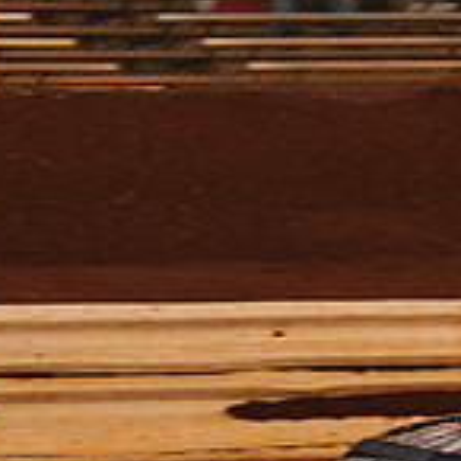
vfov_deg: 4.6
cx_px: 877
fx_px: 5741
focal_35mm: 381
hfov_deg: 4.5
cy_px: 356
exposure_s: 1/250
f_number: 8
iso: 640
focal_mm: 112
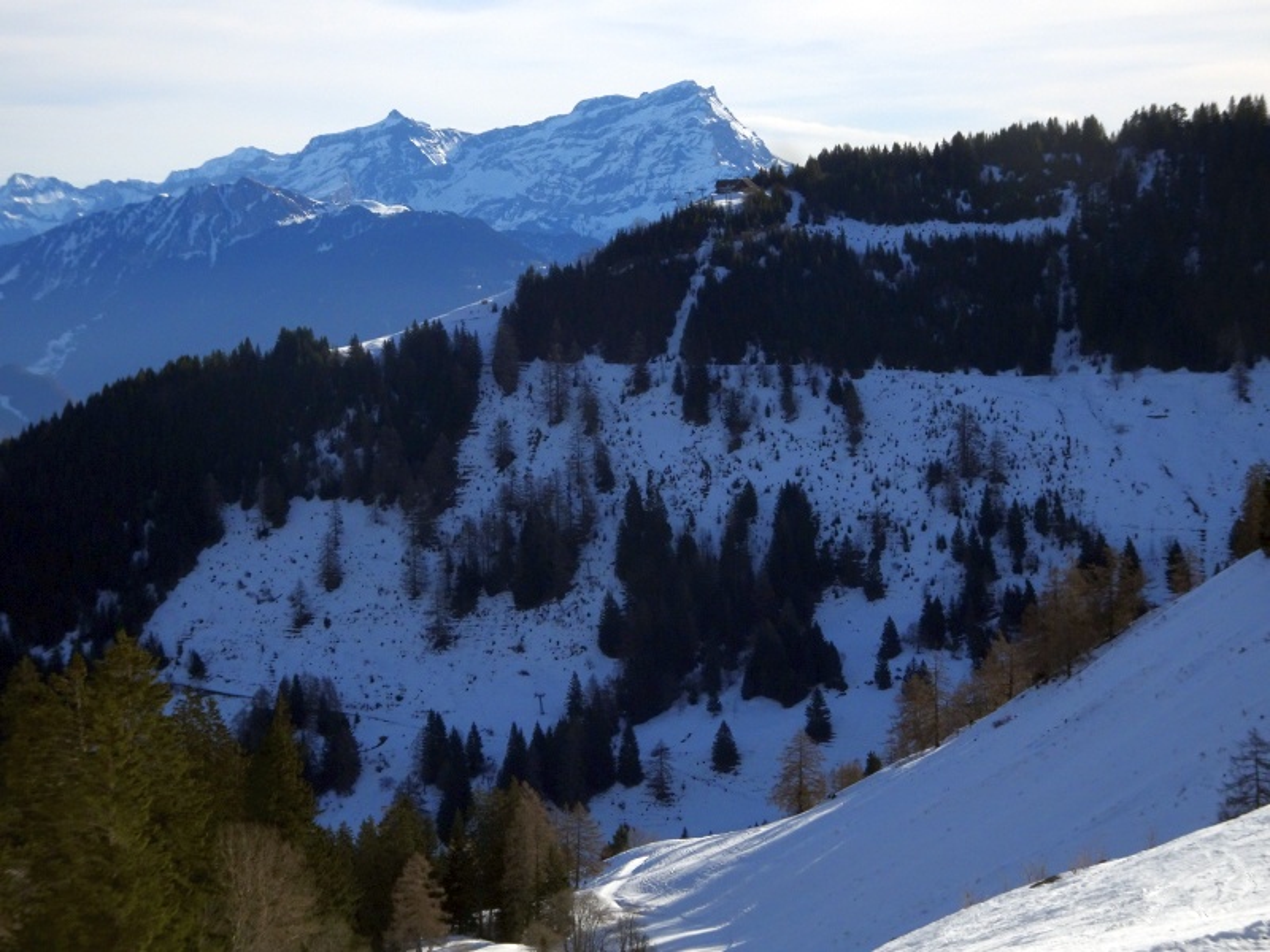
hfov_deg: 24.4
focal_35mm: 80
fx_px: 2935
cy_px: 476
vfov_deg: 18.4
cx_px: 635
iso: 80
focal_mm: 13.69
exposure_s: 1/1250
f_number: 5
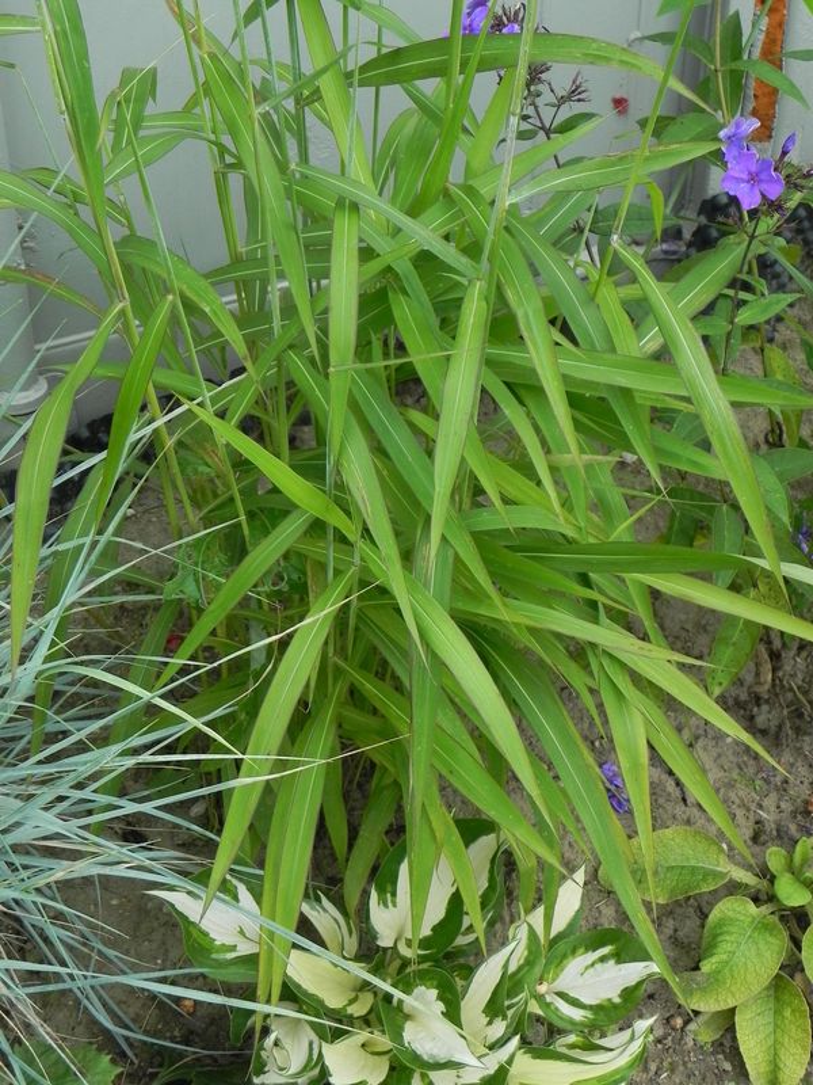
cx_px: 406
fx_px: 1816
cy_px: 542
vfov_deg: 33.2
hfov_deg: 25.2
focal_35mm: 58
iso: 160
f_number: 4
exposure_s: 1/125
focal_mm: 10.3
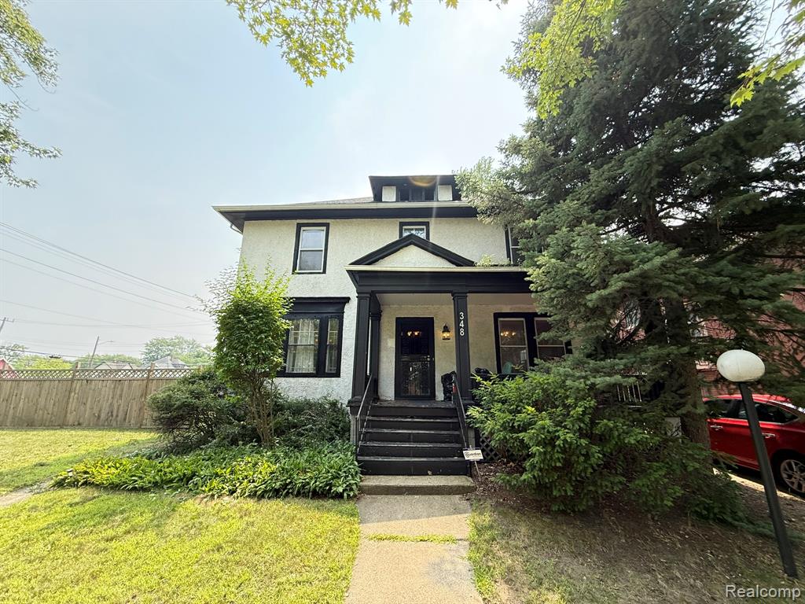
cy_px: 302
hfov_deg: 102.1
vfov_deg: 85.7
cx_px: 402
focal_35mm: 14
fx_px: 326
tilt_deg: +14.9
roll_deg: -1.8
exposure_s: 1/427
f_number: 2.2
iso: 64
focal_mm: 2.22
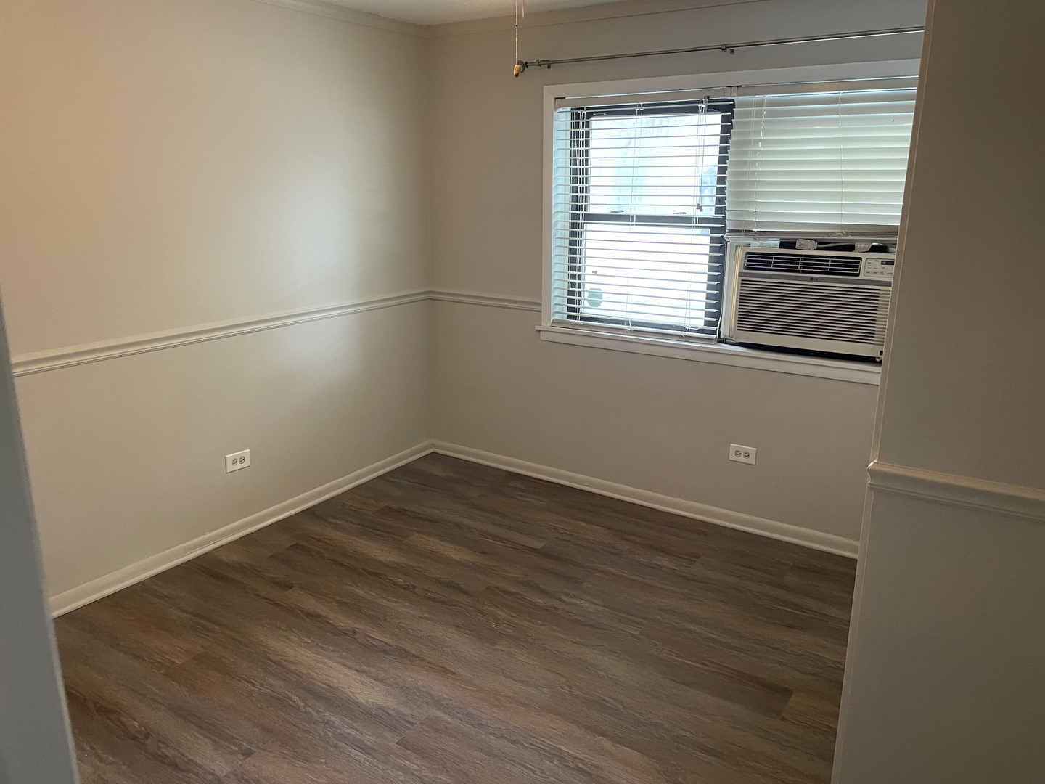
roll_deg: +0.5
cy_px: 392
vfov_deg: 53.1
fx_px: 785
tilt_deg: -14.8
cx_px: 522
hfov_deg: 67.3
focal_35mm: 26
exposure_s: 1/60
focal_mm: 4.2
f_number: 1.6
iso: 400
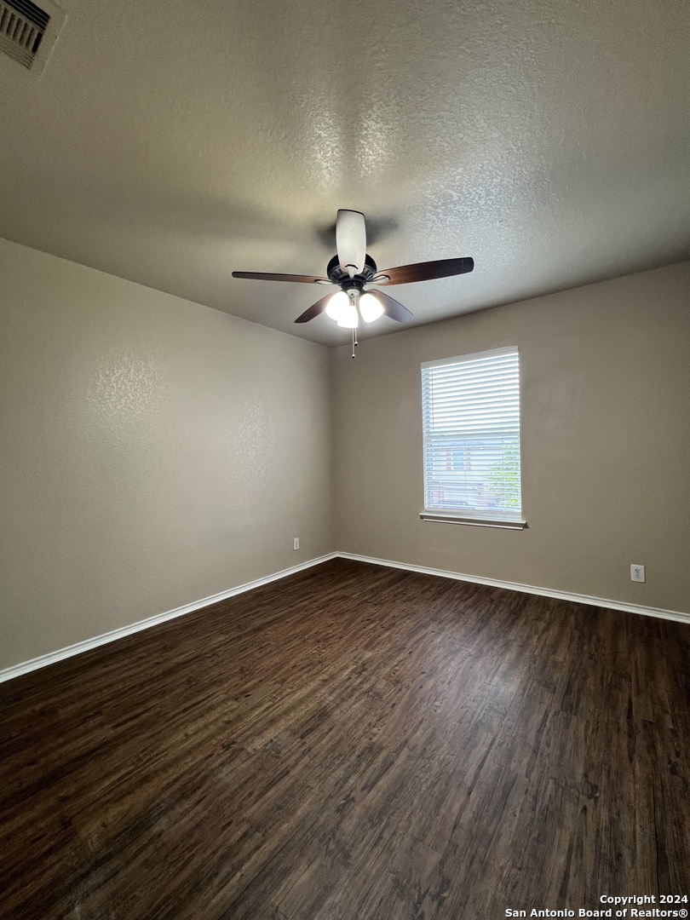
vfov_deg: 106.2
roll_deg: +1.7
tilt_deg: -0.1
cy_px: 460
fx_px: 346
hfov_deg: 89.9
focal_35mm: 13
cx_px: 345
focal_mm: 1.57
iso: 200
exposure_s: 1/60
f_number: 1.8
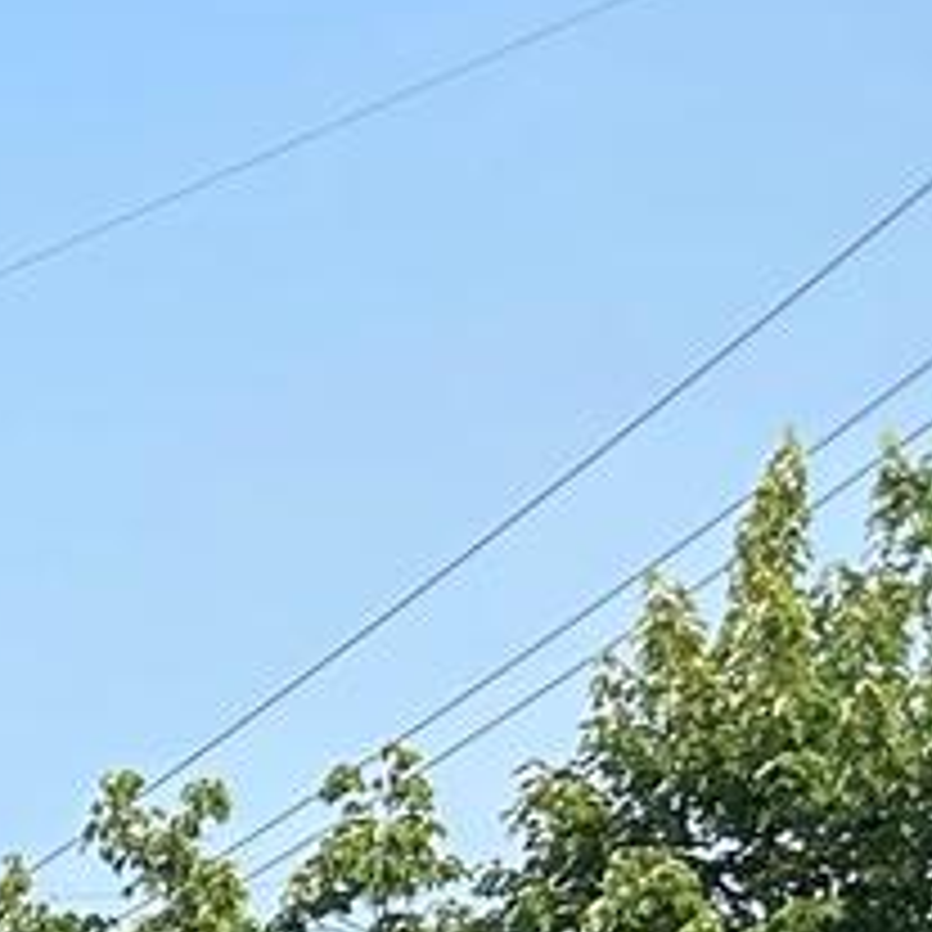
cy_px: 2301
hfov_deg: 8.5
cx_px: -2161
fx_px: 4874
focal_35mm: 160
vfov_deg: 9.6
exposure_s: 1/1000
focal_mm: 5.7
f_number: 1.5
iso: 50
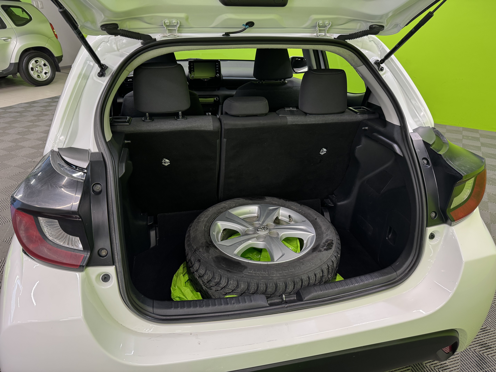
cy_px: 186
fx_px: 344
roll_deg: -0.8
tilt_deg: -26.4
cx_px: 248
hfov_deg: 71.6
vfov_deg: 56.8
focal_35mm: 24
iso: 250
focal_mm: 6.76
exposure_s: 1/50
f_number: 1.78
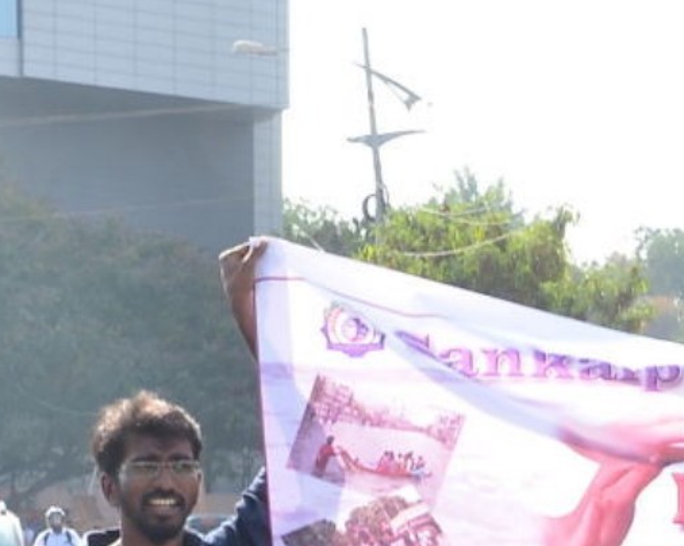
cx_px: 984
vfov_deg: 9.9
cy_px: 858
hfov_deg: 12.2
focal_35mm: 151
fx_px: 3054
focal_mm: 24
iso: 400
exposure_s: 1/125
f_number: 9
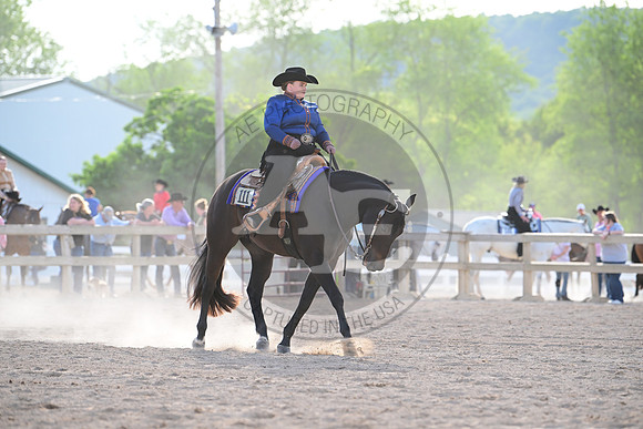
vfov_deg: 6.9
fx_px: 3573
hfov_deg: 10.3
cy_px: 214
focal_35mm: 200
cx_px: 322
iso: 1000
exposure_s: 1/2000
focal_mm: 200
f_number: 4.5
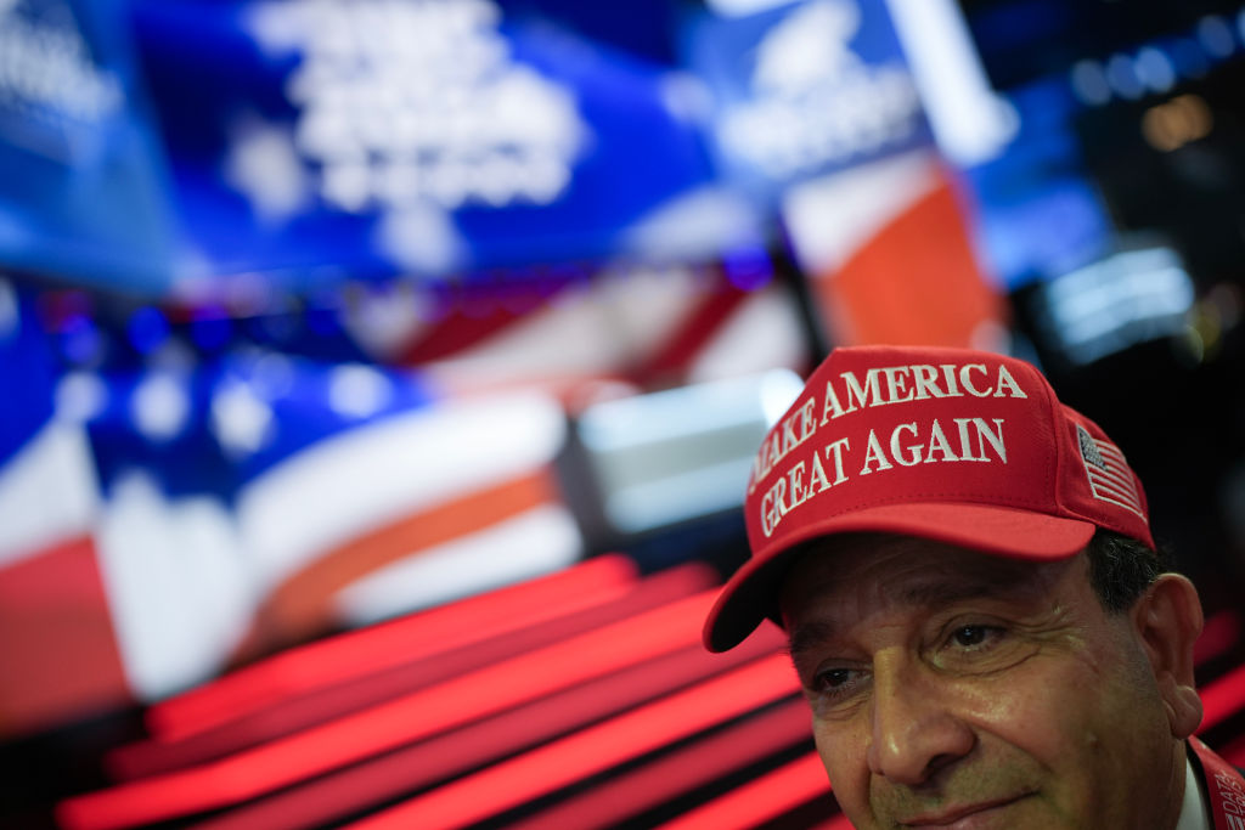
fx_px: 1211
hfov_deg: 54.4
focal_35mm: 35
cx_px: 622
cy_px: 415
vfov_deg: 37.9
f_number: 1.4
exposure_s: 1/640
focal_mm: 35
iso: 1000
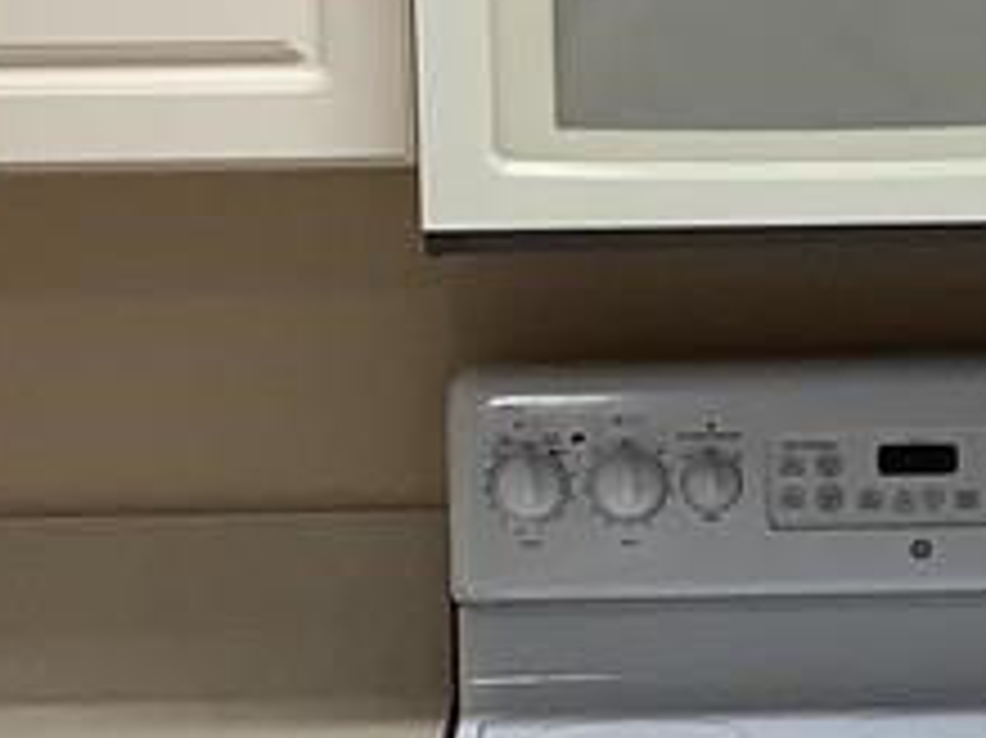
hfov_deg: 13.6
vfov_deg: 10.1
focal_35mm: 145
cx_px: 729
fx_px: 4128
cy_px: 792
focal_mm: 3.3
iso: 100
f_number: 2.4
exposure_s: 1/60
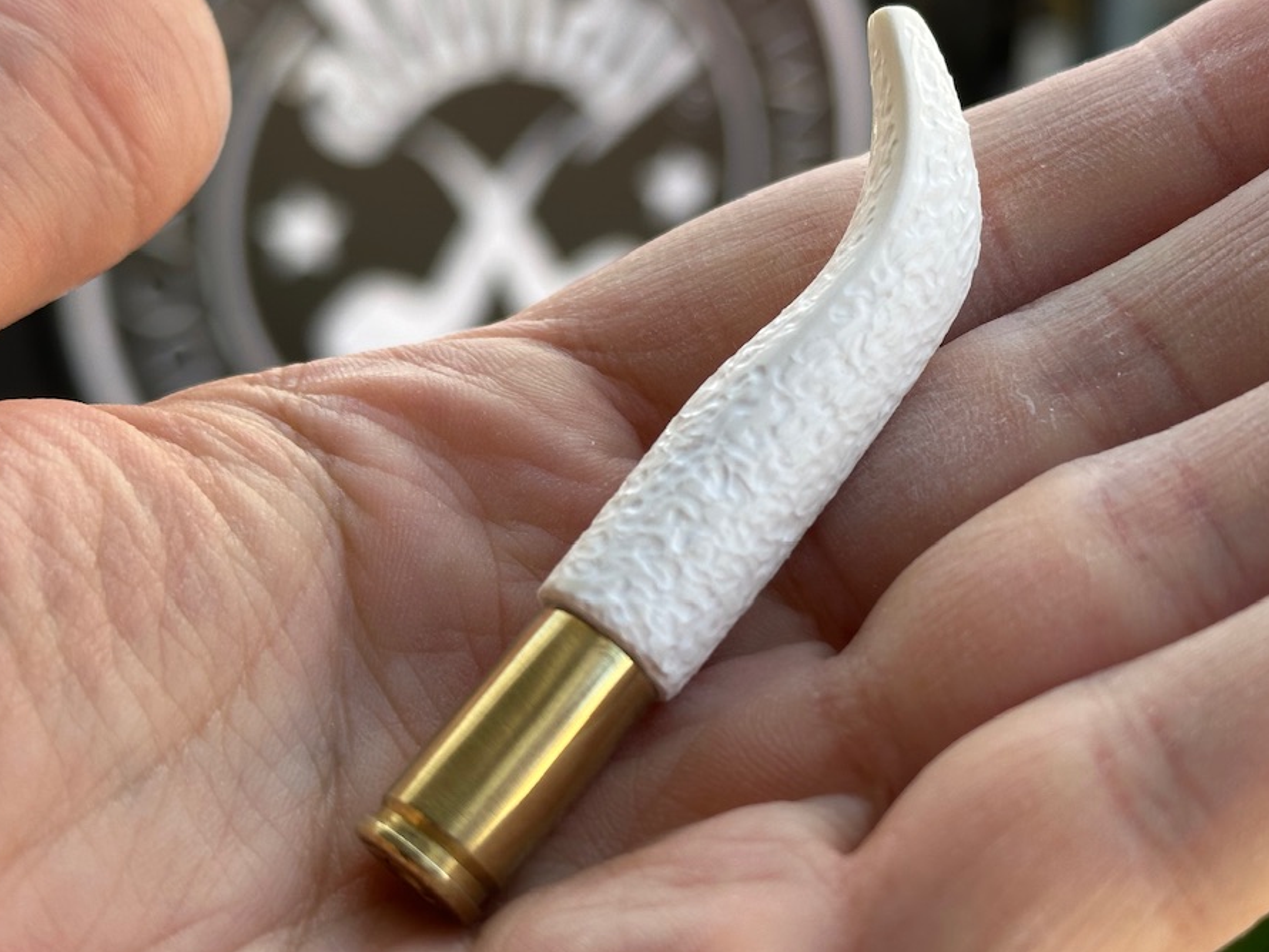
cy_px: 422
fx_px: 2530
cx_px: 780
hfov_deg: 28.1
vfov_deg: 21.3
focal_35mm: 69
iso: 64
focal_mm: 6.86
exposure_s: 1/412
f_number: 1.78
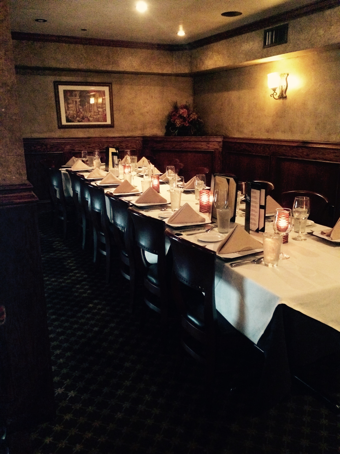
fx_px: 380
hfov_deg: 48.2
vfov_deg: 61.7
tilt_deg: -20.0
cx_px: 170
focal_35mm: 29
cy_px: 227
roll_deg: +0.8
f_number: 2.2
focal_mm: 4.15
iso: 640
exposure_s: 1/15
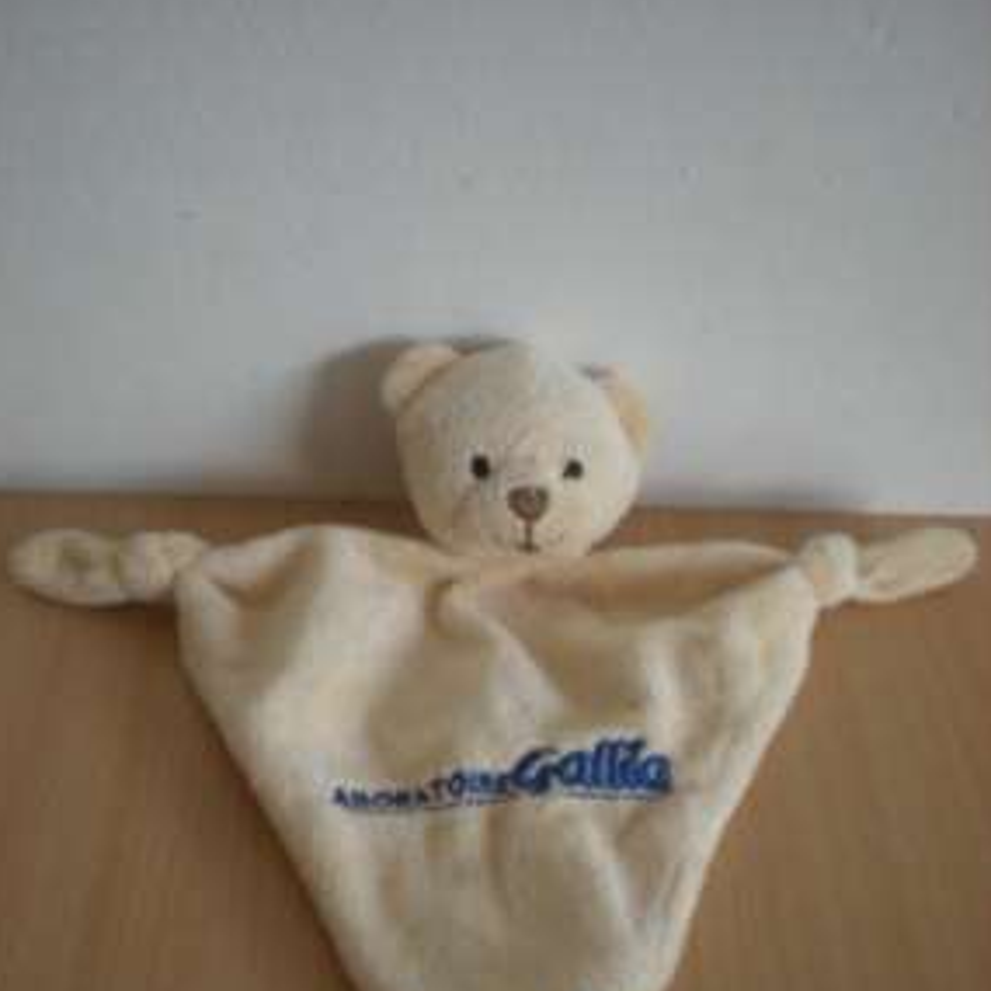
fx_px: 1490
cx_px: 487
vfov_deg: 36.5
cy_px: 650
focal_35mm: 46
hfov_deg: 36.8
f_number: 3.1
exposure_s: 1/16.5
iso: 200
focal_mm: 6.3
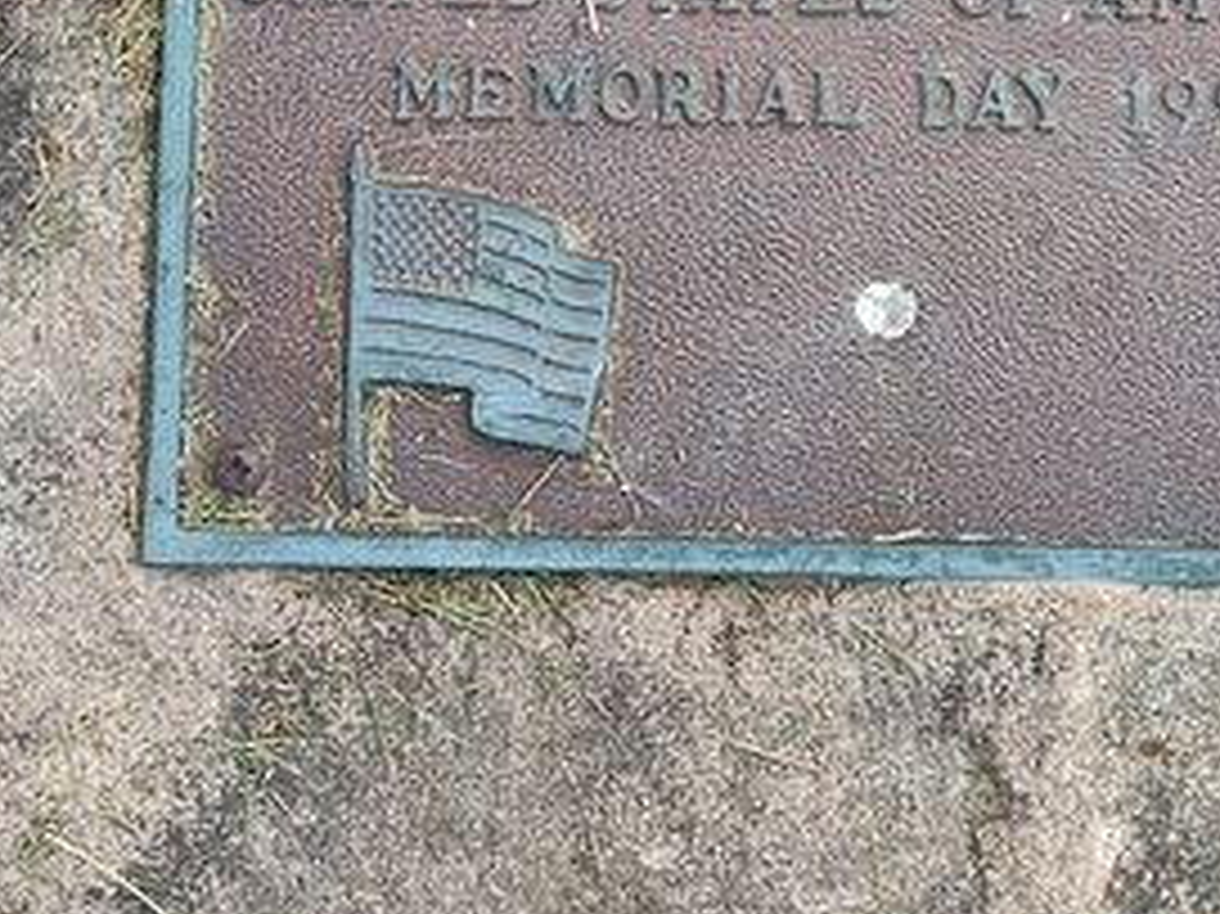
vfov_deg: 21.0
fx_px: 2396
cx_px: 882
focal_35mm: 68
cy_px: 27
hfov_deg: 28.2
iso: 100
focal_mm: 5.56
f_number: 1.8
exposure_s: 1/442
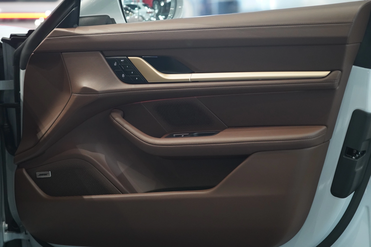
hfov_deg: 24.5
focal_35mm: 83
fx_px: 855
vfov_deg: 16.5
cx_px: 186
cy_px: 124
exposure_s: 1/160
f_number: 4
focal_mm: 83
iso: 5000
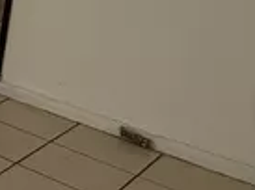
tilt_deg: -13.8
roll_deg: -0.1
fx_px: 602
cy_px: -39
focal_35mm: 82
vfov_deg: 17.1
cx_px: -352
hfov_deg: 14.9
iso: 50
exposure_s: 1/502
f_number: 2.2
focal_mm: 2.22
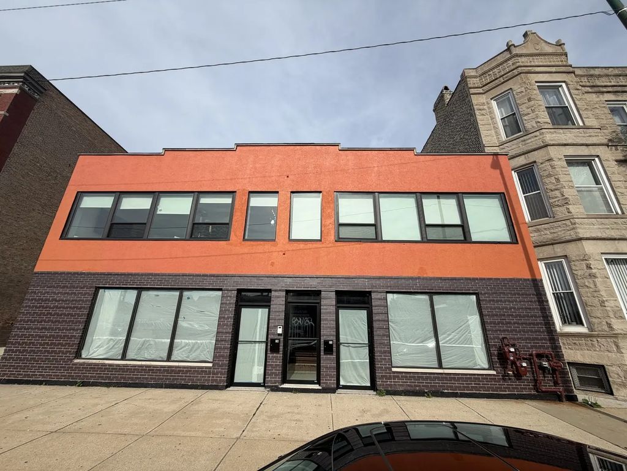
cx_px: 314
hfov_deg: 102.1
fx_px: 254
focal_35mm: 14
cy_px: 236
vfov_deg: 85.7
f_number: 2.2
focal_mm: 2.22
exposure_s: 1/1259
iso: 20
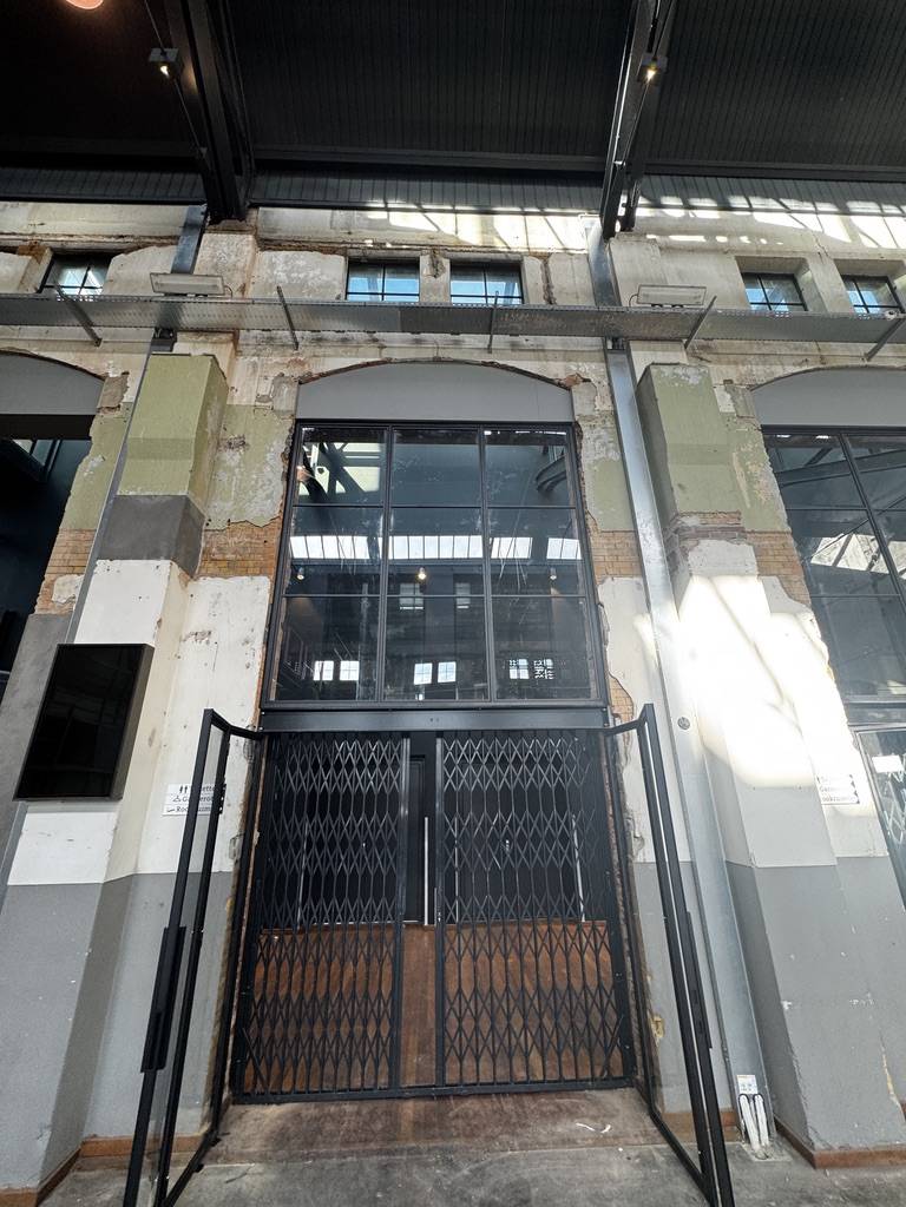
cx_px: 453
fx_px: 489
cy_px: 604
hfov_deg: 85.7
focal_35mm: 14
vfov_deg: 102.1
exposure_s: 1/100
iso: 100
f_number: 2.2
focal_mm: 2.22
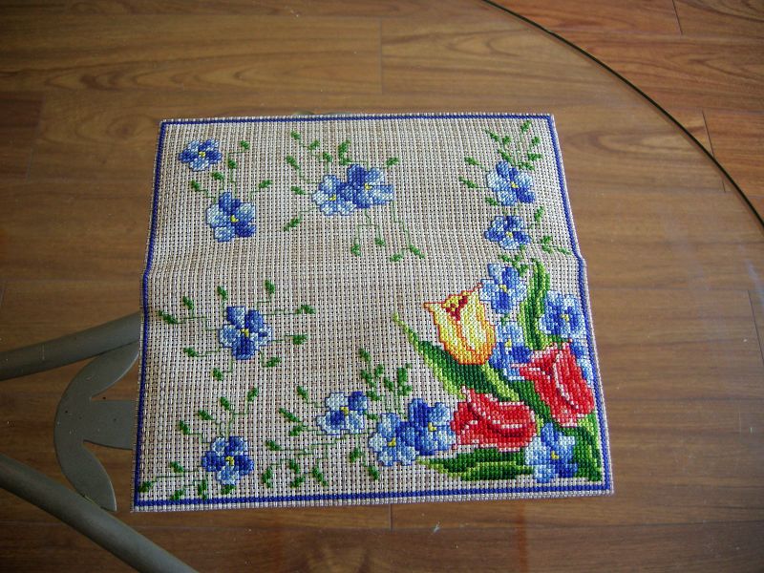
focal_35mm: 36
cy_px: 286
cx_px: 382
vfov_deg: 39.7
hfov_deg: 51.4
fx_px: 795
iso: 111
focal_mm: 7.5
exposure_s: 1/50.5
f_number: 2.7
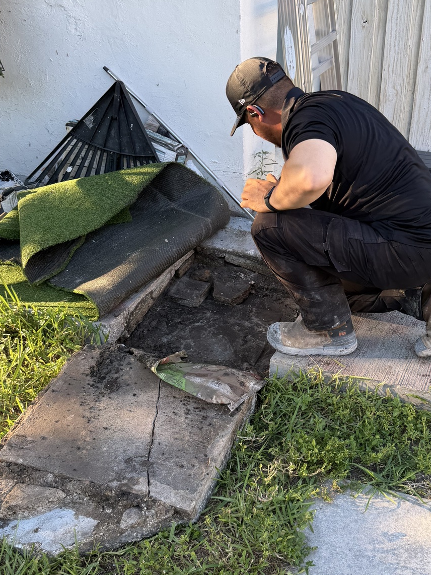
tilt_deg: -31.7
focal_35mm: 37
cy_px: 292
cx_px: 269
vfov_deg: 50.1
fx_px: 614
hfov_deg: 38.4
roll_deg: +2.6
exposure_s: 1/290
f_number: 1.78
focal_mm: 6.76
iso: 80
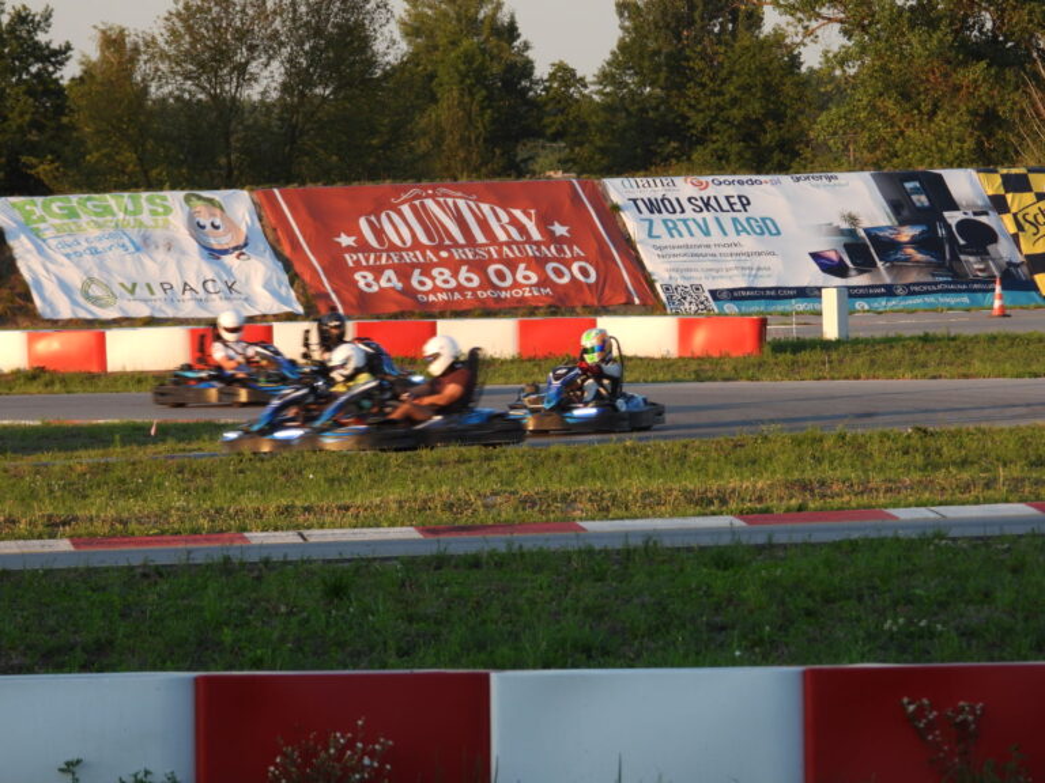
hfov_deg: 5.7
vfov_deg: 4.3
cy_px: 392
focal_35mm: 345
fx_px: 10415
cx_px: 522
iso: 100
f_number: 4.5
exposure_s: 1/125
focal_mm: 62.1
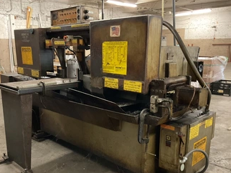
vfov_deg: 39.5
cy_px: 104
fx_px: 240
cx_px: 96
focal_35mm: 36
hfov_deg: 51.1
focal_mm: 3
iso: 500
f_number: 1.8
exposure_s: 1/30
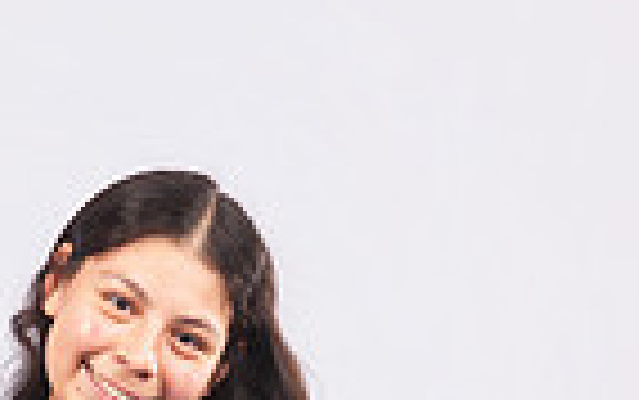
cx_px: -14
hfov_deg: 14.5
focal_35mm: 142
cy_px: 962
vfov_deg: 8.5
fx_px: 2475
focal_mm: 44
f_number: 7.1
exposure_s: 1/200
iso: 160
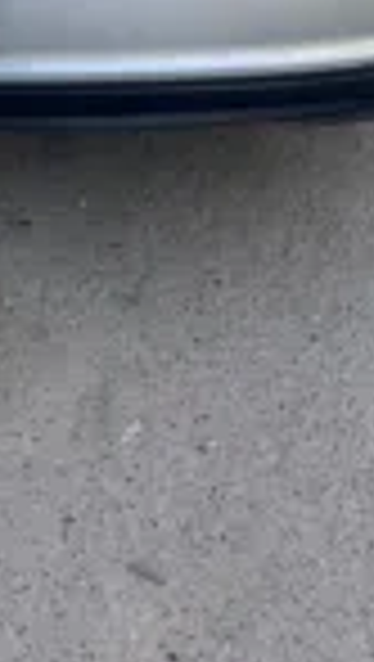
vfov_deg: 25.3
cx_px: -14
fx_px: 1354
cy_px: -81
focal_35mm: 77
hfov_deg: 15.4
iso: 50
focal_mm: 5.1
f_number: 1.6
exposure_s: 1/810
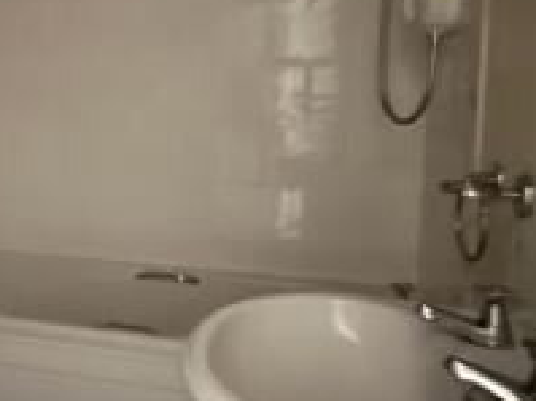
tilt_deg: -5.5
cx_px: 47
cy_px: 160
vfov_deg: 35.0
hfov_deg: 41.9
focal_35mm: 41
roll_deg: +2.3
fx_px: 634
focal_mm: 2.22
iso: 1600
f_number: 2.2
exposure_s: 1/2
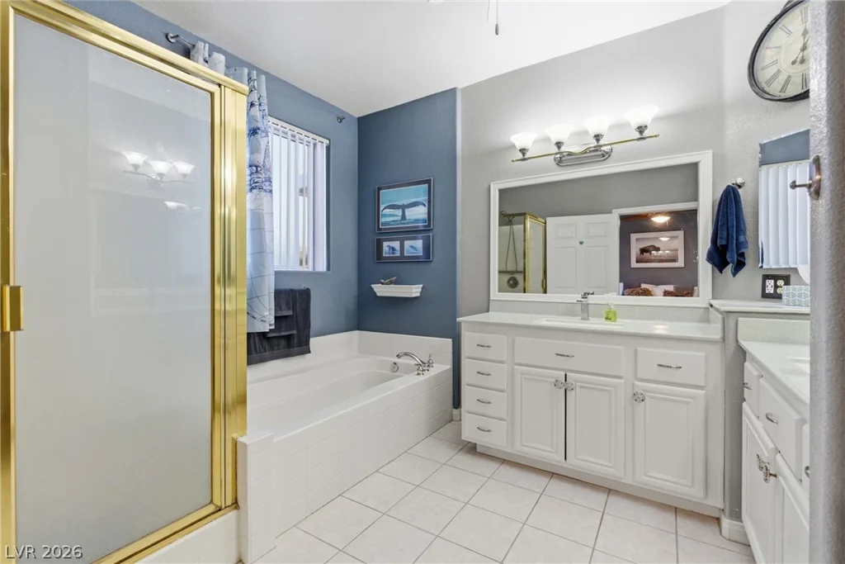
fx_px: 376
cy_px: 282
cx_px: 422
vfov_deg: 73.8
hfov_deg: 96.7
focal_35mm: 16
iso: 640
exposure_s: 1/40
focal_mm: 16
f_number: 8
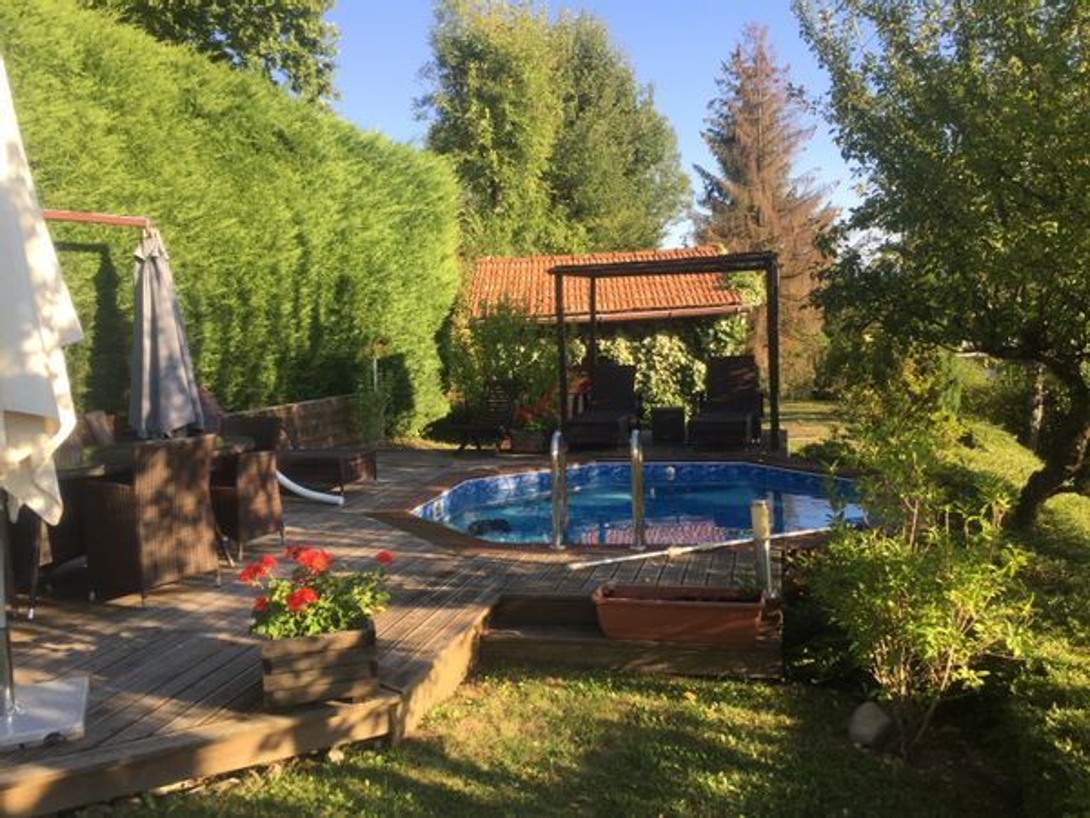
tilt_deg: -5.3
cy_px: 409
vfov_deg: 48.2
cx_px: 545
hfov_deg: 61.7
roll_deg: +1.5
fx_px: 913
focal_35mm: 29
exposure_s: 1/482
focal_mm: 4.15
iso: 32
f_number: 2.2
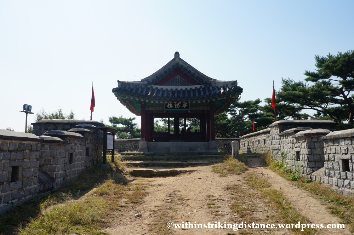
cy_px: 118
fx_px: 295
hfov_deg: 62.0
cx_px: 177
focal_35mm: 30
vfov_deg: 43.5
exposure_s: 1/320
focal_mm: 20
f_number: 13
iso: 200
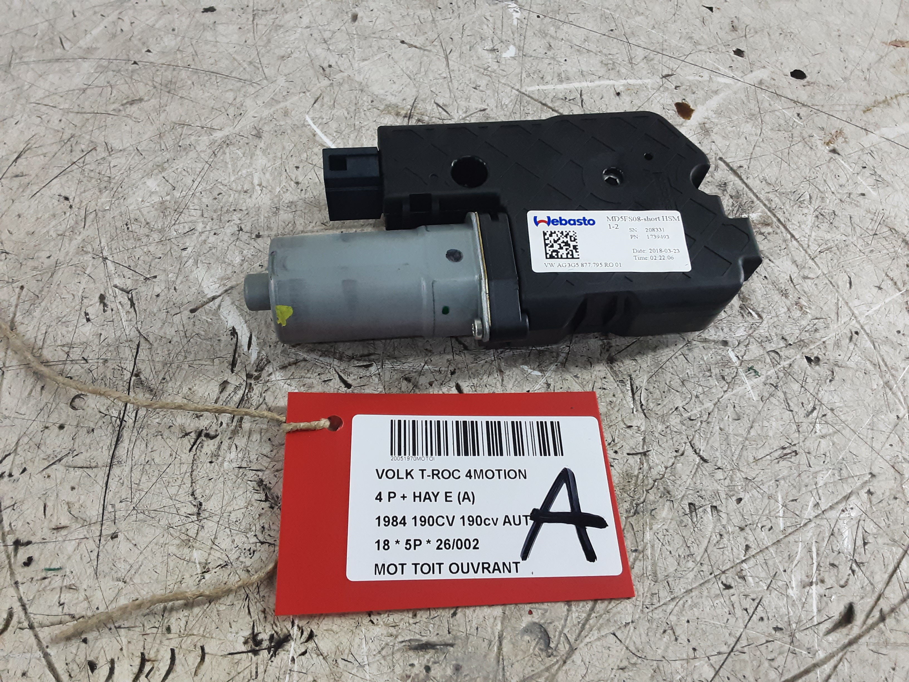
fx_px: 709
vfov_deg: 51.4
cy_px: 341
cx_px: 454
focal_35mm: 27
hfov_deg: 65.3
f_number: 1.9
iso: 160
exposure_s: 1/50
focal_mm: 2.91
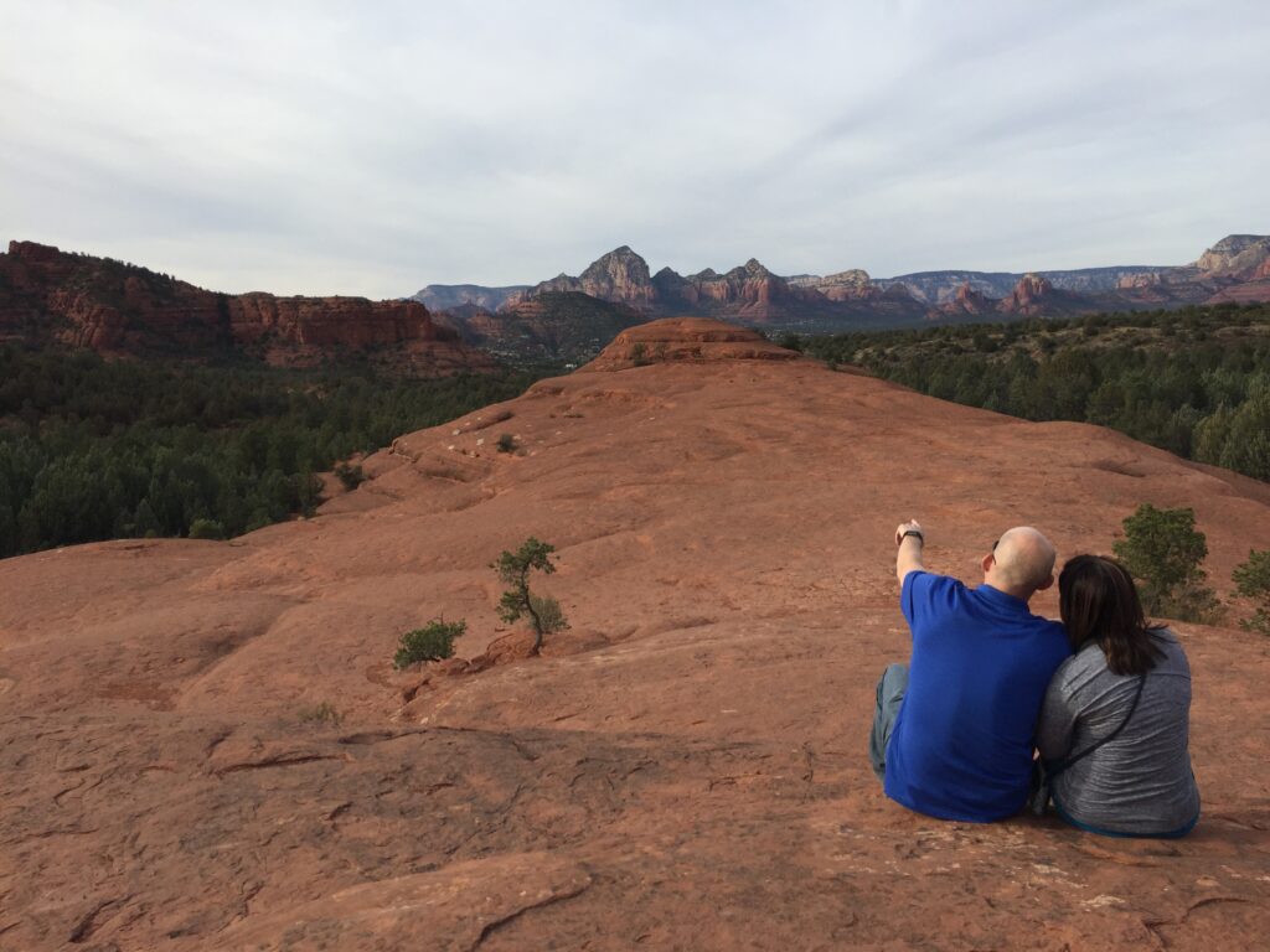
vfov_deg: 48.2
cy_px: 476
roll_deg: +0.1
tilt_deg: -7.3
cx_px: 635
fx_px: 1064
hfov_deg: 61.7
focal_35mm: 29
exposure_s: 1/1721
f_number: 2.2
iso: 32
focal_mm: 4.15
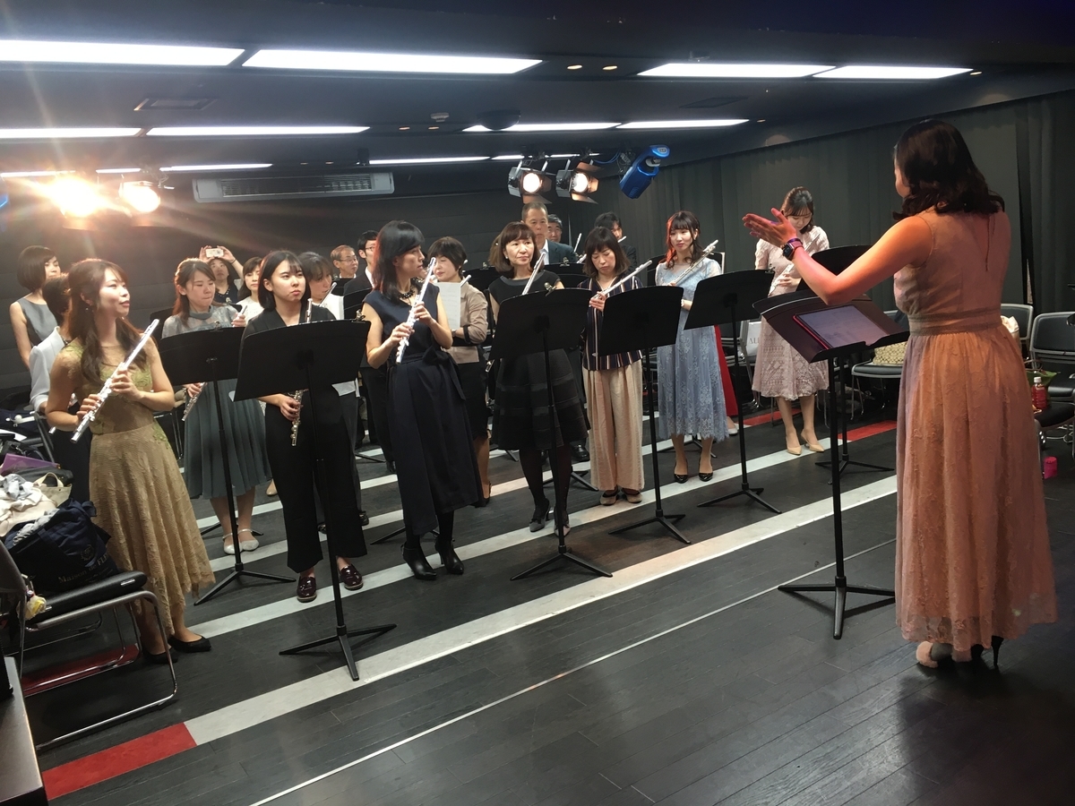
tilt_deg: -11.9
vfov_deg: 48.2
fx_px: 901
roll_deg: +5.7
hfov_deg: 61.7
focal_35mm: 29
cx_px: 538
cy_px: 403
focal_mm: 4.15
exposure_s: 1/30
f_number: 2.2
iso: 64
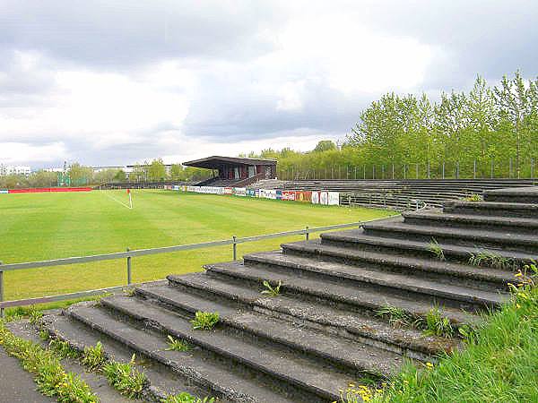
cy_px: 202
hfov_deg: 49.0
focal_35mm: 38
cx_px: 269
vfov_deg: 37.7
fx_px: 591
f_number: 4
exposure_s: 1/400
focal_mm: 7.9
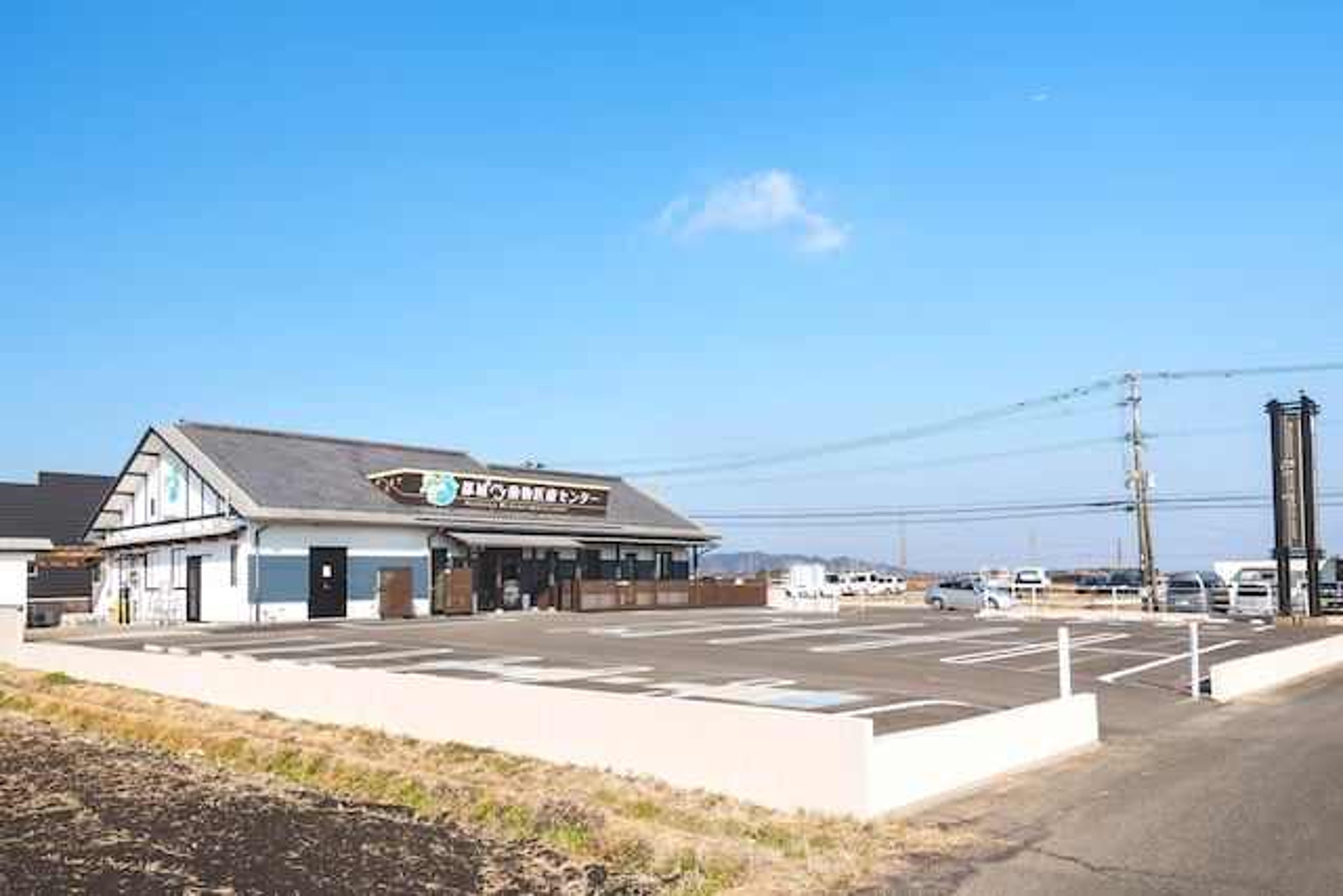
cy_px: 448
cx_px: 672
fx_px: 895
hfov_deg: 73.7
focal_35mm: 24
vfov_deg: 53.2
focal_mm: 24
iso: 160
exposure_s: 1/160
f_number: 8
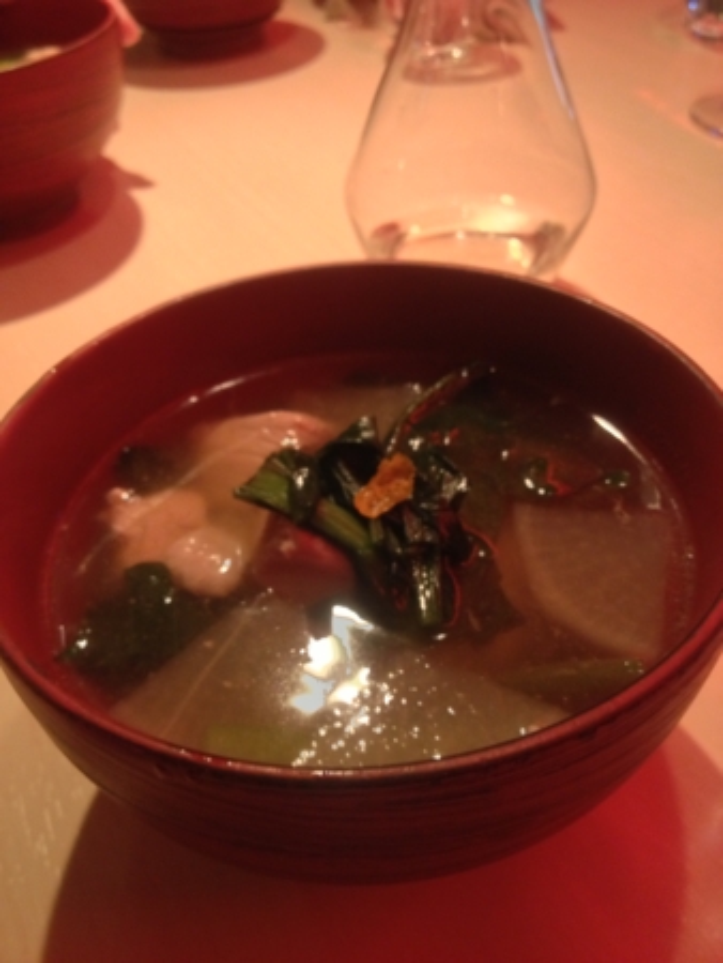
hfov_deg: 40.7
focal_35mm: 35
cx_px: 362
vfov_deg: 52.6
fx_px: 974
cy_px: 482
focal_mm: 4.28
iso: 320
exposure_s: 1/20
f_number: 2.4
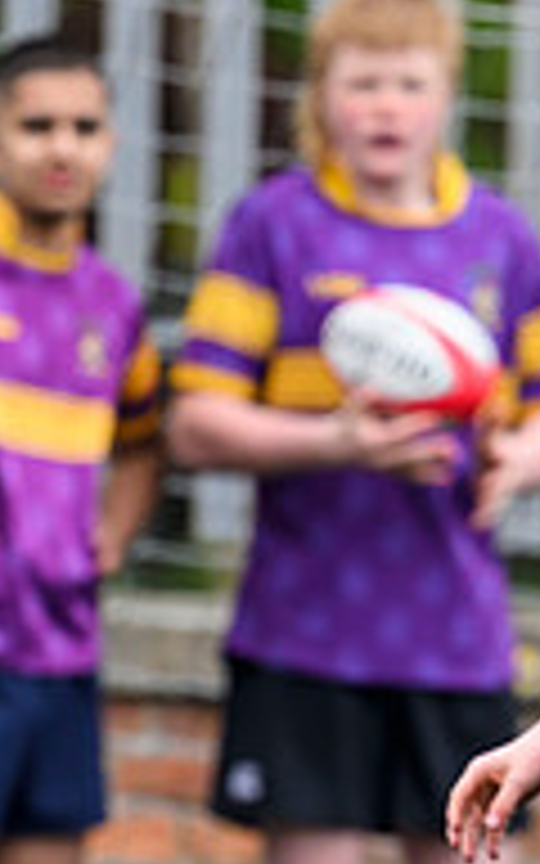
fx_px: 44974
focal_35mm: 1910
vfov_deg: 1.1
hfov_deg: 0.7
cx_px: 865
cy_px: 995
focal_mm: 400
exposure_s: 1/1600
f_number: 3.5
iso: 640
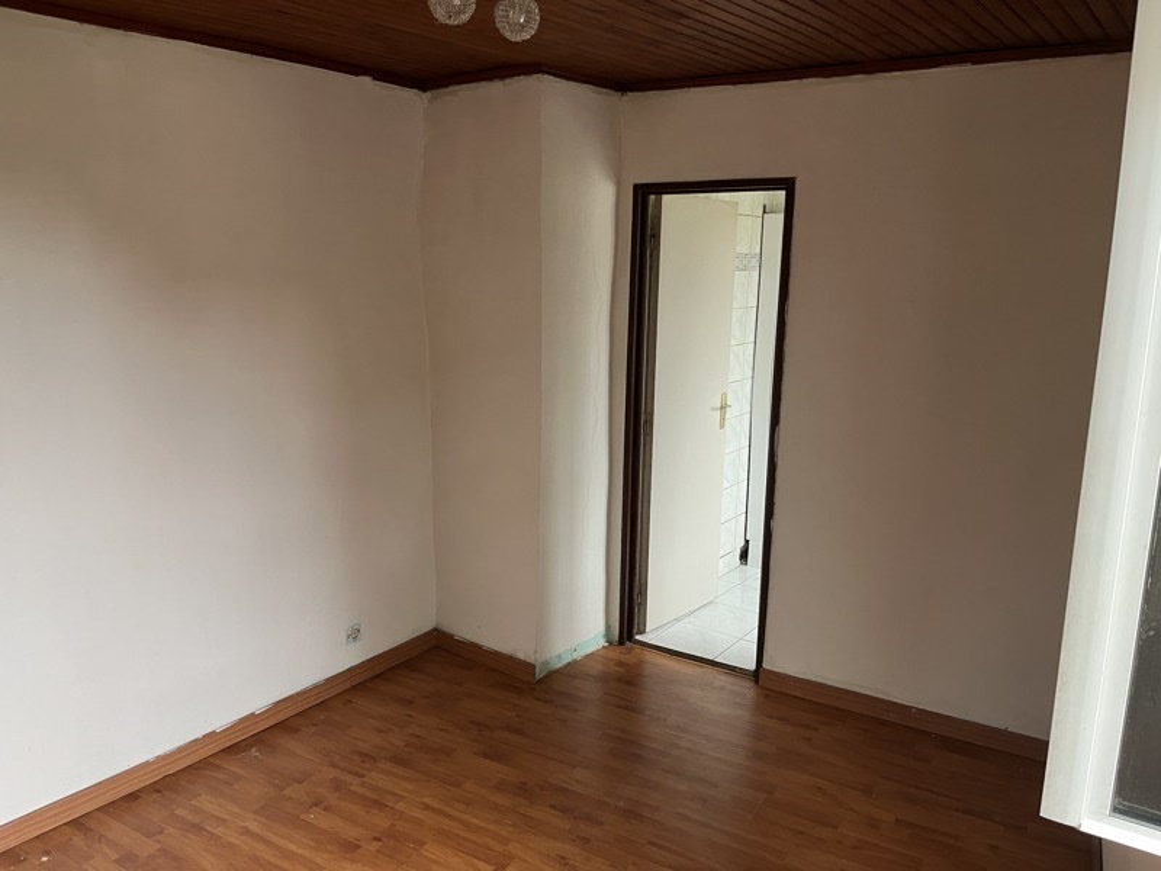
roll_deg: -0.7
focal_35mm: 26
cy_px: 436
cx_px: 580
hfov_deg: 67.3
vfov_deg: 53.1
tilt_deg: -11.8
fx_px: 872
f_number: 1.6
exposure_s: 1/94
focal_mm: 5.1
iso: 125
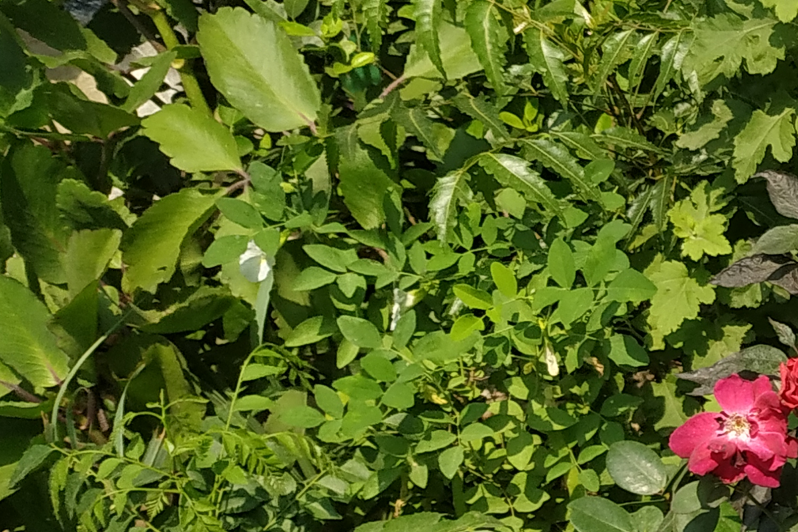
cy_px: 266
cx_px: 1312
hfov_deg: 19.7
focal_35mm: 84
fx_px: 1861
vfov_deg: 16.3
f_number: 1.9
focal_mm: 3.94
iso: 125
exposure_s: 1/1166
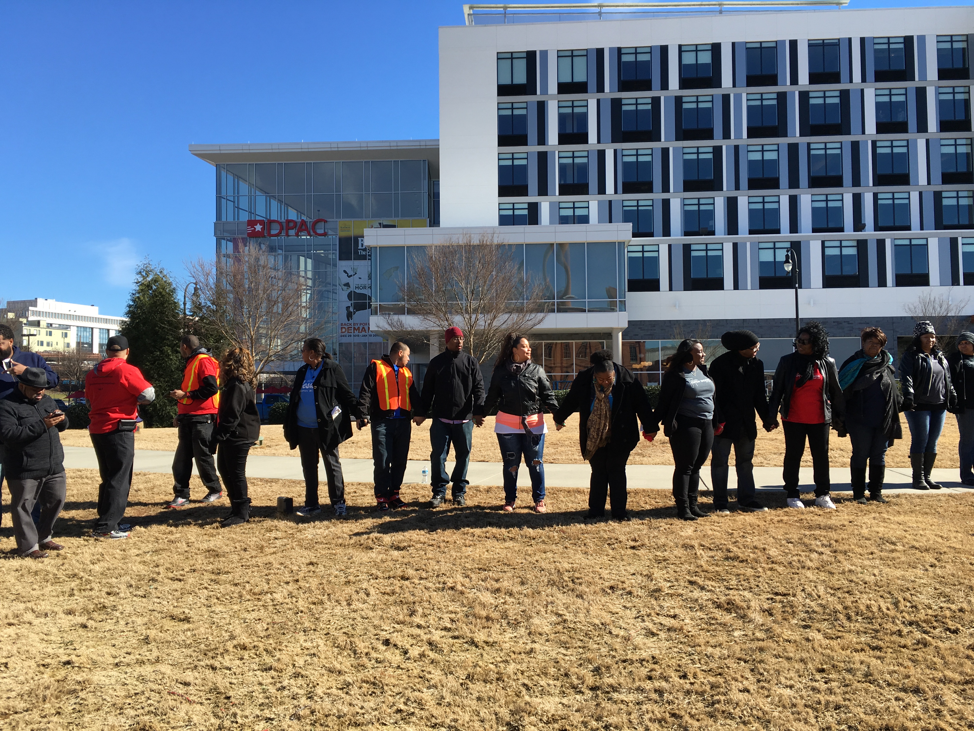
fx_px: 816
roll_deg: -0.3
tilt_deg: +4.0
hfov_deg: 61.7
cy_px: 366
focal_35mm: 29
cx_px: 487
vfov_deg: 48.2
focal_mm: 4.15
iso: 25
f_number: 2.2
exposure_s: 1/801
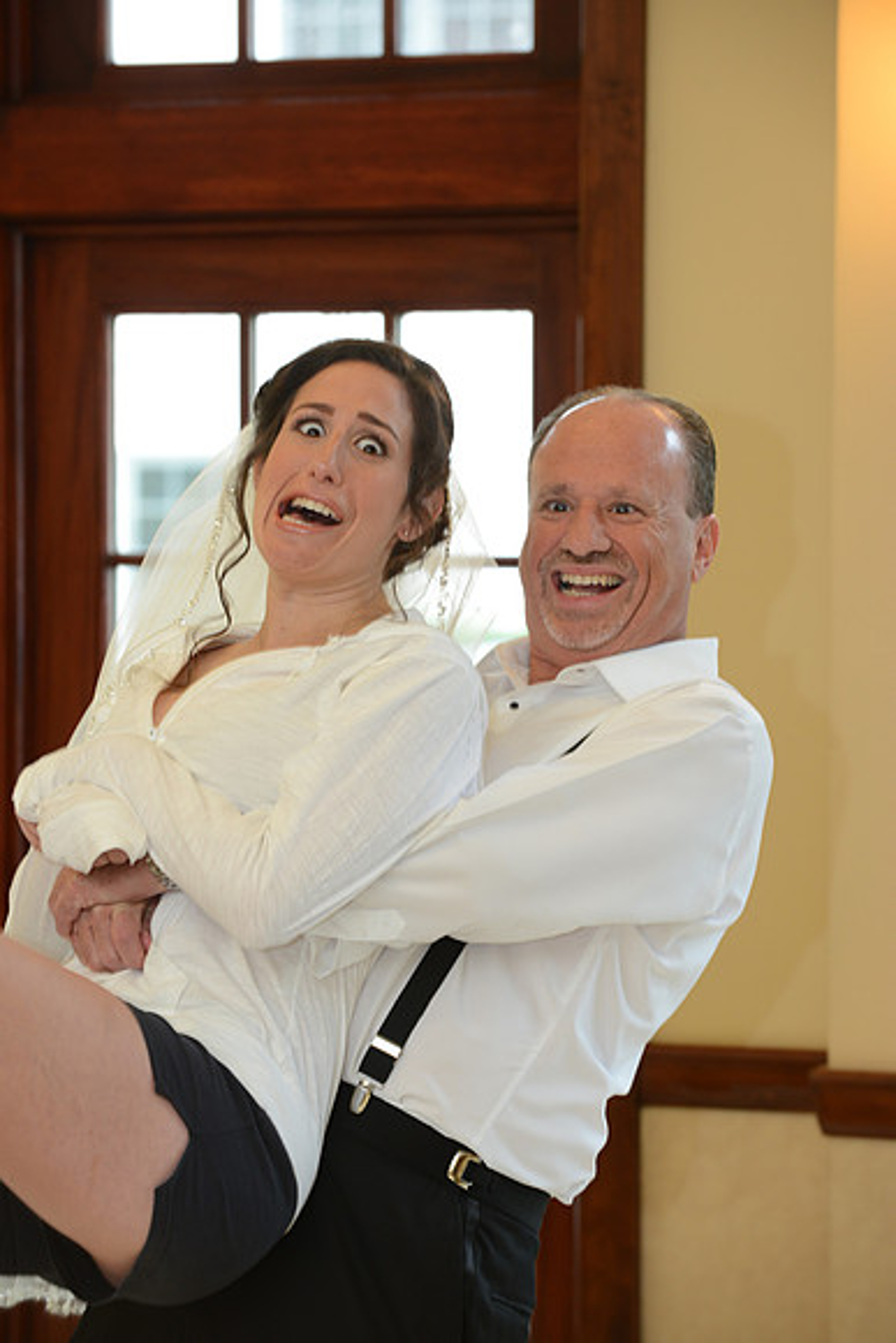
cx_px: 448
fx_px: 4664
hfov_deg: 11.0
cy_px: 672
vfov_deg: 16.4
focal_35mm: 125
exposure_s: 1/60
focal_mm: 125
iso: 640
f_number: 6.3
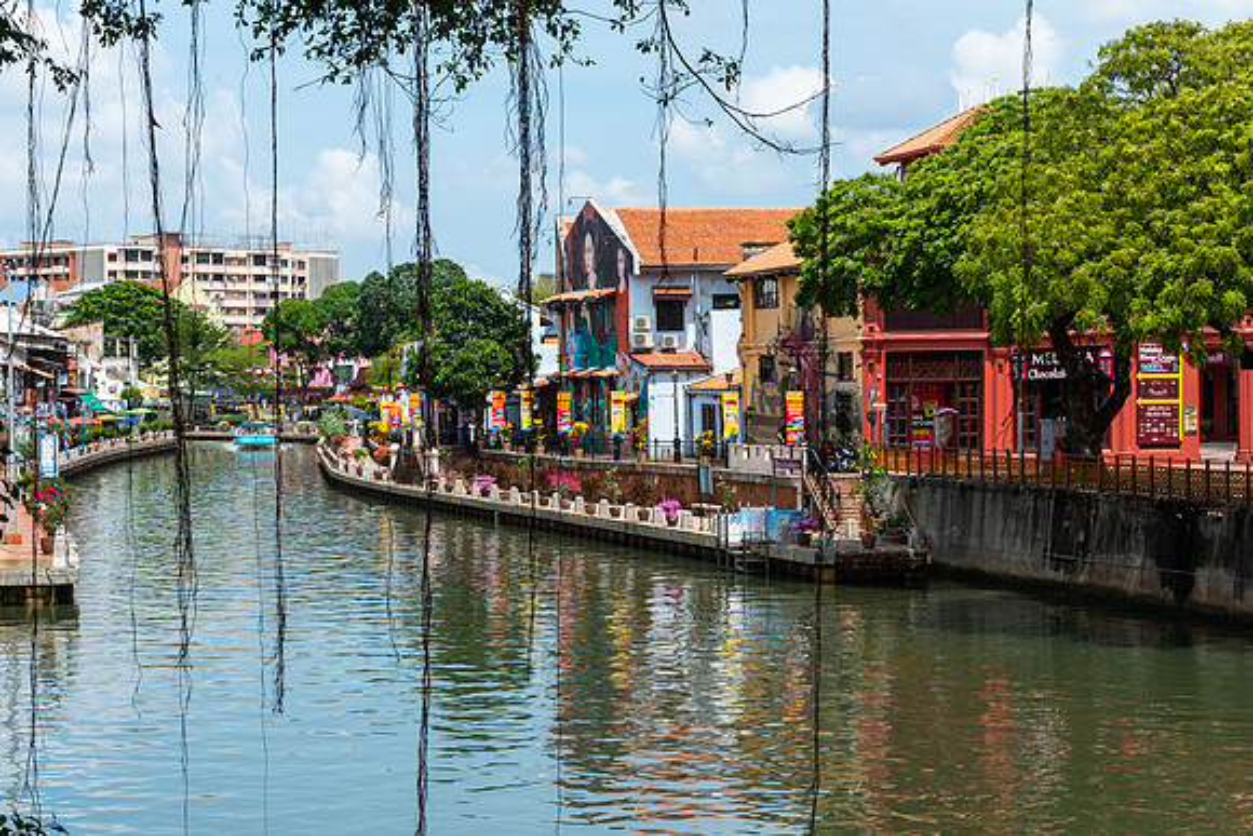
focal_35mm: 73
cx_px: 625
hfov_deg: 27.7
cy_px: 448
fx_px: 2537
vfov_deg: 18.7
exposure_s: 1/180
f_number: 13
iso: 200
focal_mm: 66
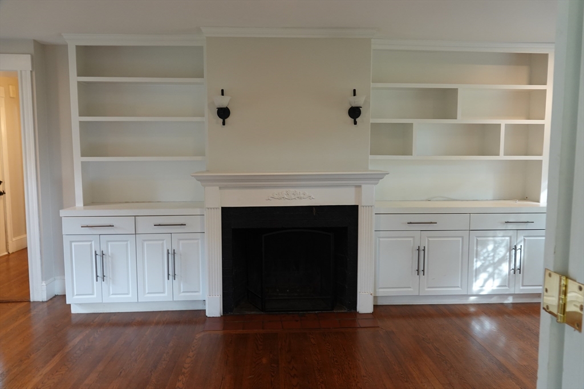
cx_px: 292
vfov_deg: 51.3
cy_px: 194
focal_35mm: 25
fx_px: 406
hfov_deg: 71.5
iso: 320
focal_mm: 9.3
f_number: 2.5
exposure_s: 1/30
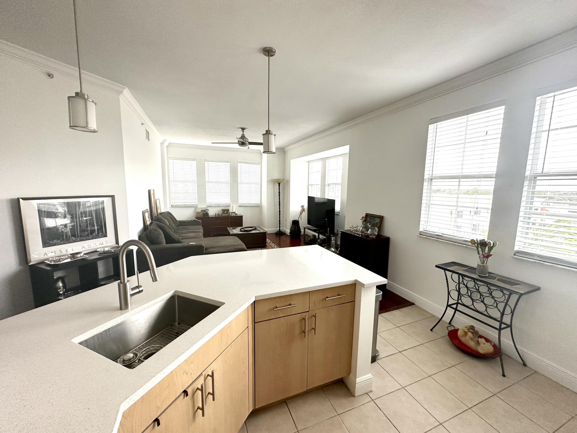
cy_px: 216
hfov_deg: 102.1
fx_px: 233
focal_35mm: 14
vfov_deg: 85.7
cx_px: 288
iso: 125
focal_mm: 2.22
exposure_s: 1/99
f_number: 2.2
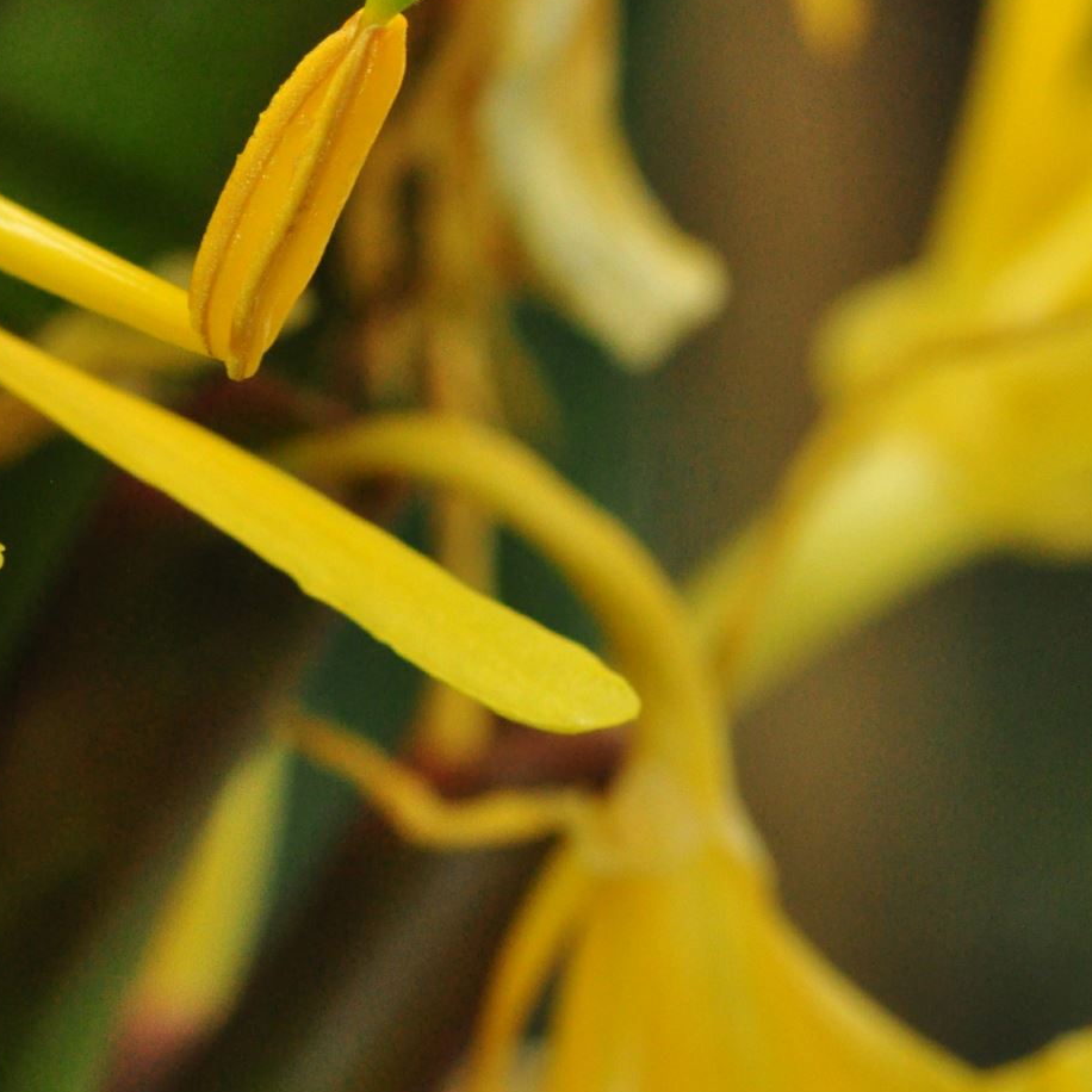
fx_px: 11063
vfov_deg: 5.6
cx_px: 309
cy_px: 183
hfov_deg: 5.6
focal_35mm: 310
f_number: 9
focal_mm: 105
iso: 1250
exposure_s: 1/60
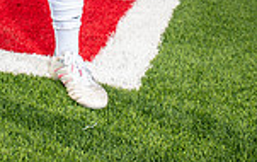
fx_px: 723
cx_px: 5
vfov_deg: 11.1
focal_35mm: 103
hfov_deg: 19.6
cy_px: -203
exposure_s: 1/400
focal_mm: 34
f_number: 6.3
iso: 100
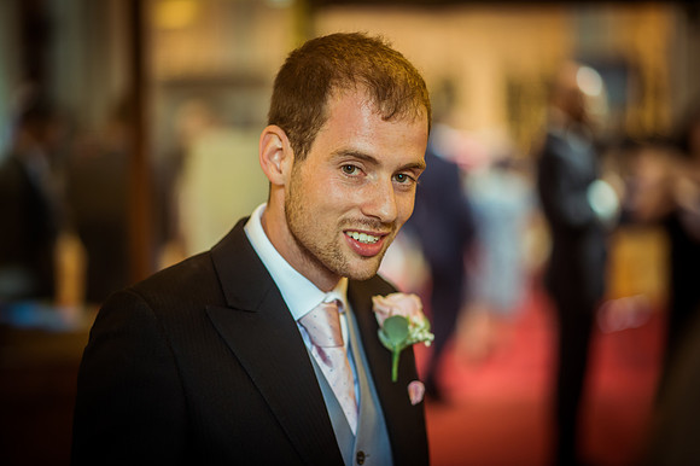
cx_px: 350
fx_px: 1652
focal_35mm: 85
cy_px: 233
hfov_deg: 23.9
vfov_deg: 16.1
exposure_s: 1/200
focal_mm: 85
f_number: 1.8
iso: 800
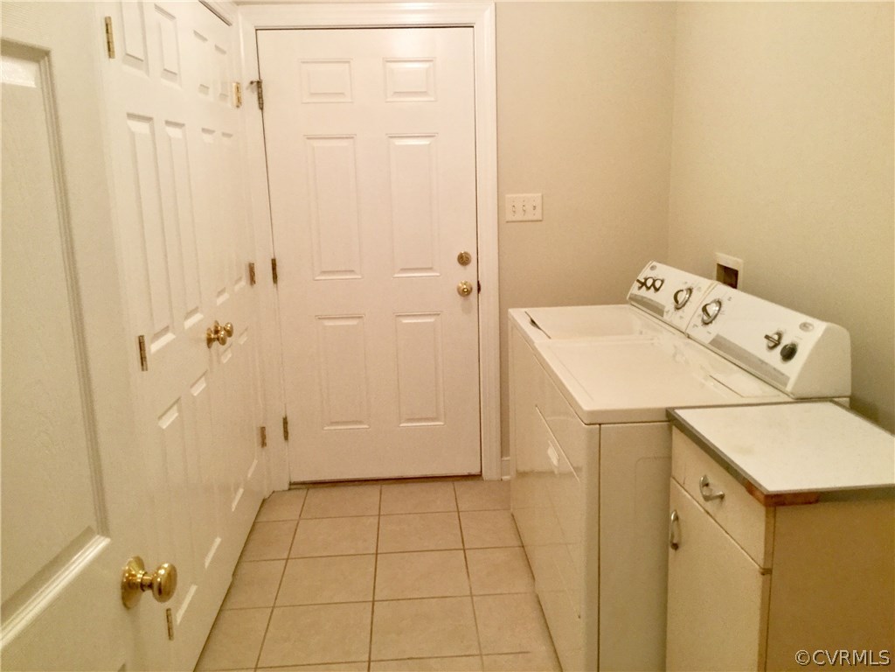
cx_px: 448
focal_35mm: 31
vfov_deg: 45.4
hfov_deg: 58.4
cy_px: 336
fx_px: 802
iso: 80
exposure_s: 1/30
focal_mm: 3.3
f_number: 2.4
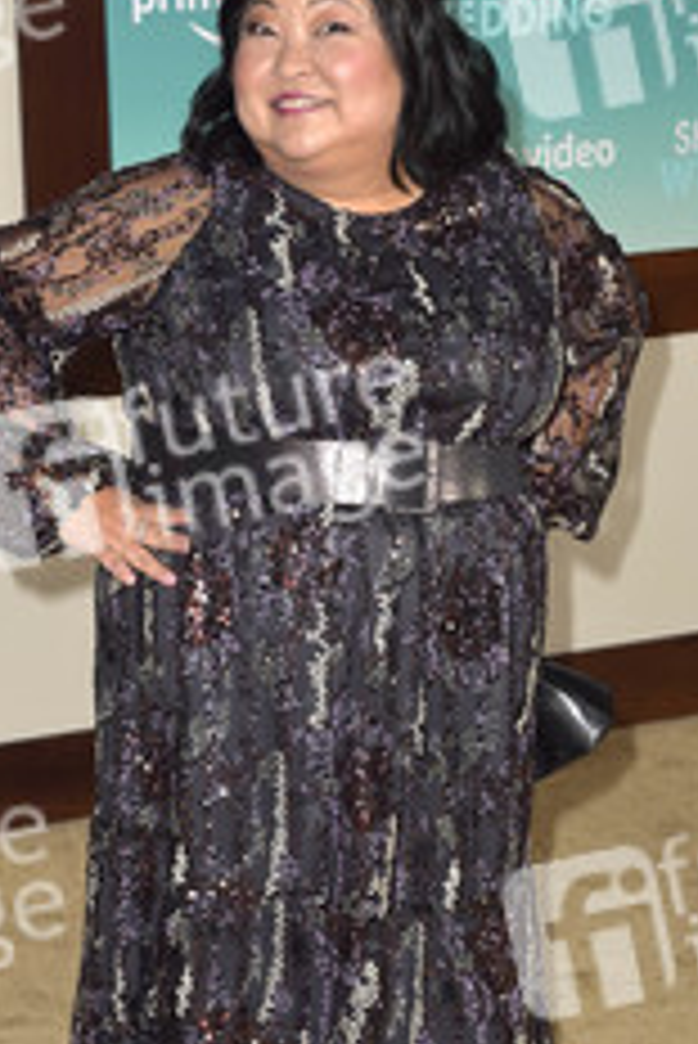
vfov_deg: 19.0
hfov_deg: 12.8
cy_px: 688
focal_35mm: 107
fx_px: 3107
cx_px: 326
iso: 400
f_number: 6.3
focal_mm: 62
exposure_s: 1/250
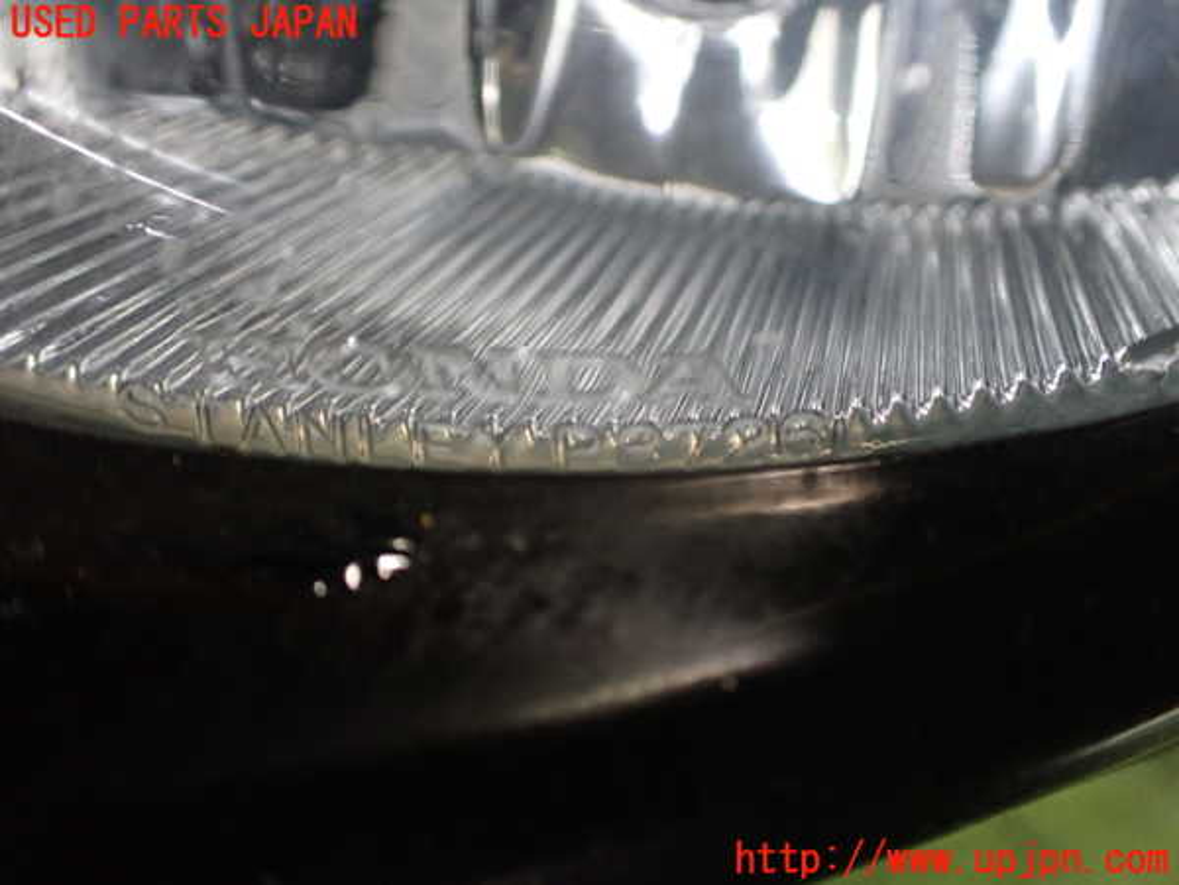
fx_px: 1090
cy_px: 442
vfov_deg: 44.2
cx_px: 590
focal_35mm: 32
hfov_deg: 56.8
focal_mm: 5.79
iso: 800
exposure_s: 1/50
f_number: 2.4
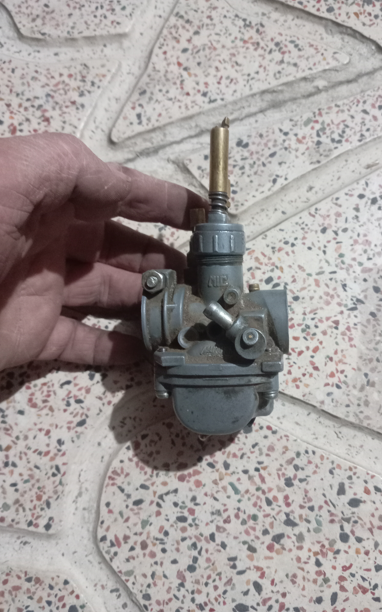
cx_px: 221
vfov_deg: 64.6
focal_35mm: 29
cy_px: 309
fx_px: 483
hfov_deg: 43.0
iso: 3892
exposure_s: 1/12.5
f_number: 1.8
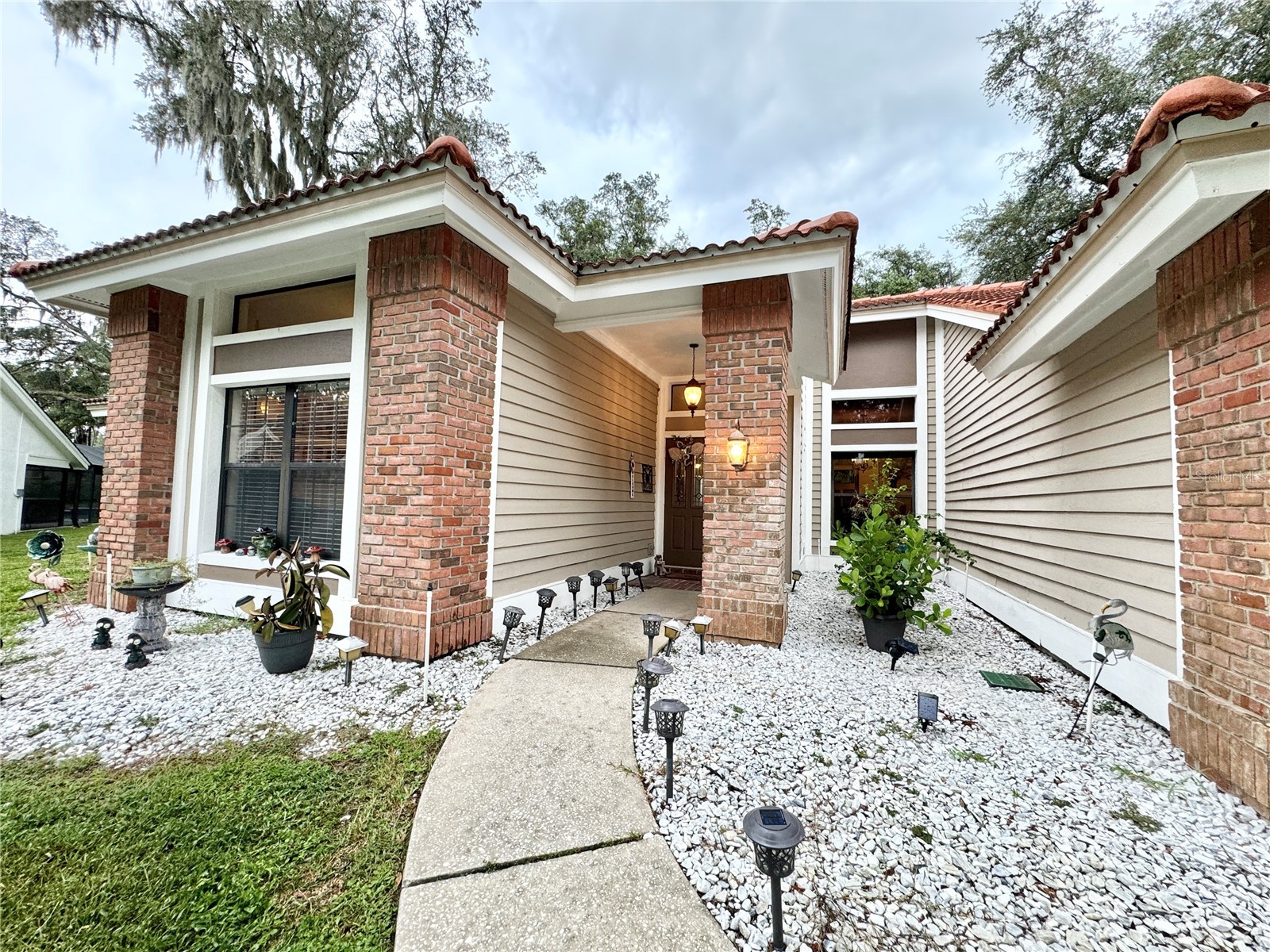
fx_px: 514
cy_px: 476
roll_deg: -2.0
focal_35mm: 14
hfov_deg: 102.1
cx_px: 635
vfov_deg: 85.7
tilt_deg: +2.8
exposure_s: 1/120
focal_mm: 2.22
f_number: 2.2
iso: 160
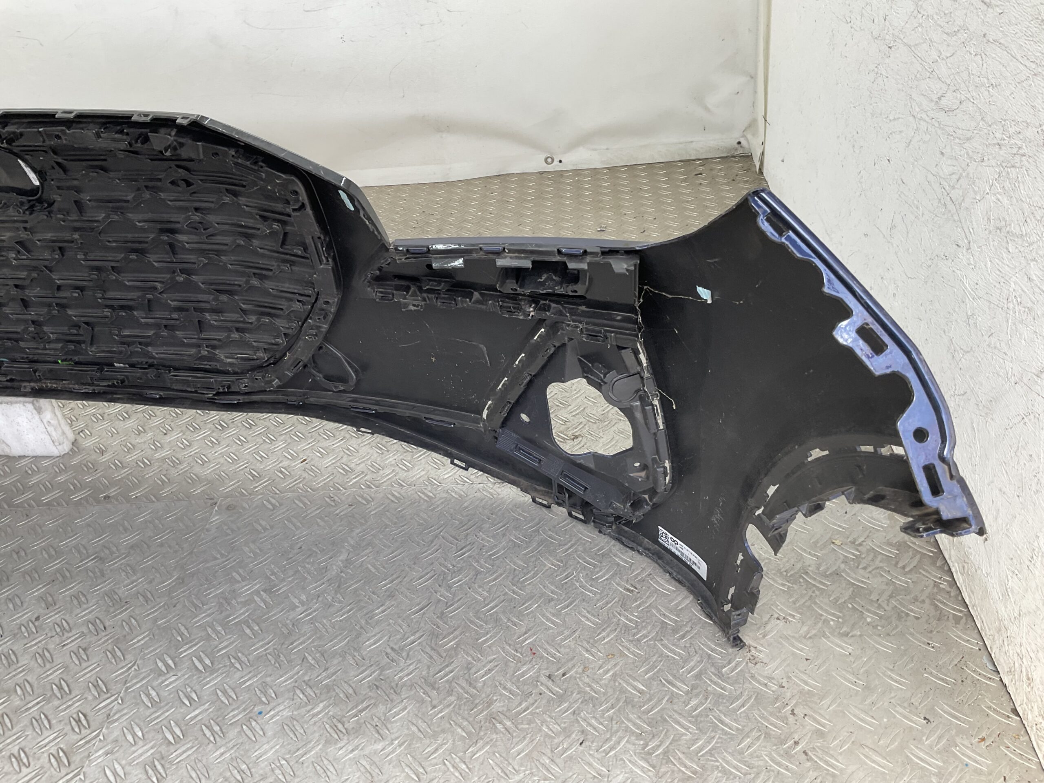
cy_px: 392
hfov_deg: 61.7
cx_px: 522
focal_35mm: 29
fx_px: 875
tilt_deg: -33.5
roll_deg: +8.3
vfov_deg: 48.2
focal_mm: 3
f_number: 1.8
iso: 32
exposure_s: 1/120
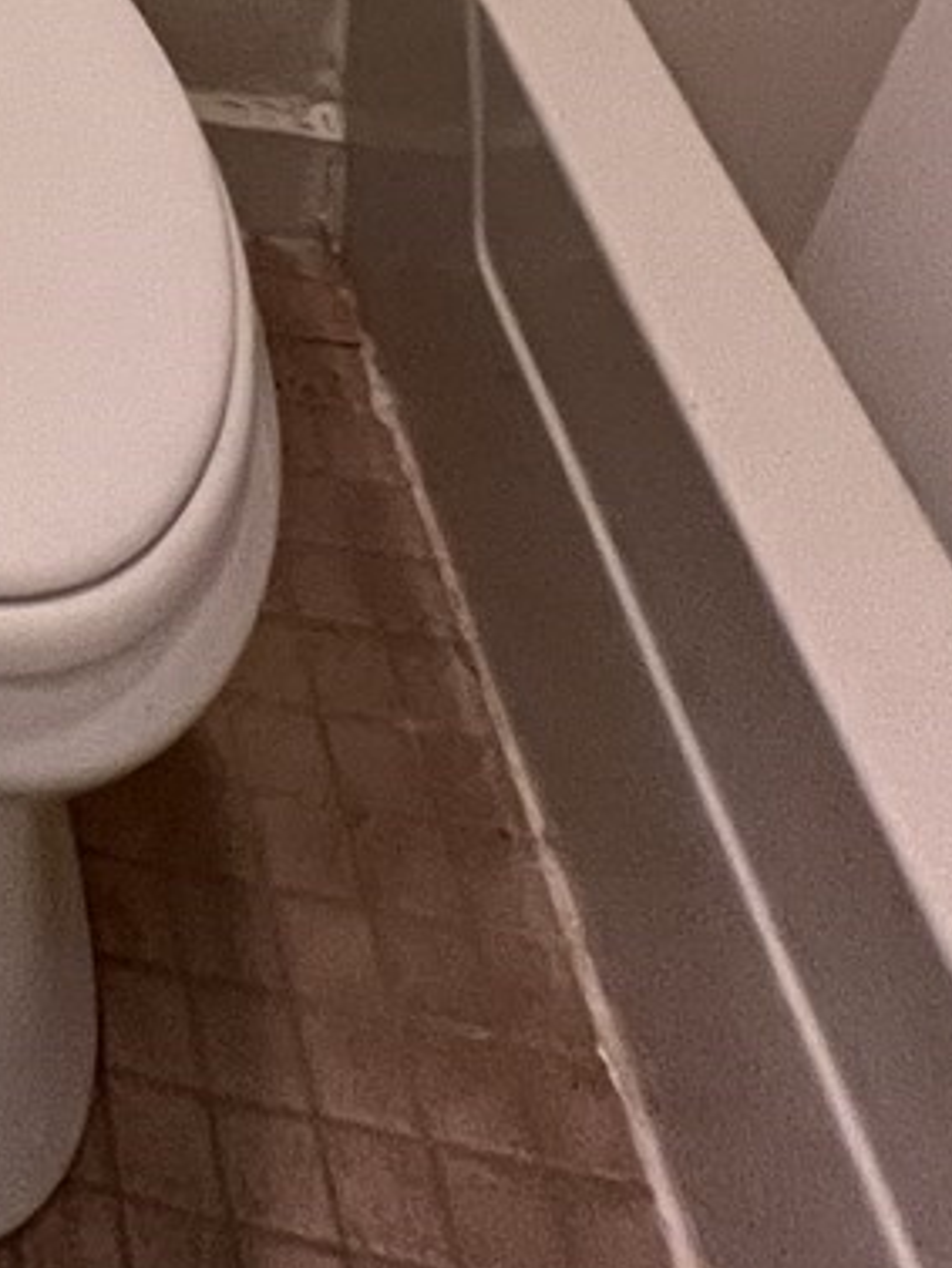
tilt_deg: -6.7
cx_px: -747
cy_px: -1271
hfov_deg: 20.1
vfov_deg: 19.4
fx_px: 1942
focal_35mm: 53
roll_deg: +0.6
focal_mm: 1.57
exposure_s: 1/60
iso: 320
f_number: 1.8
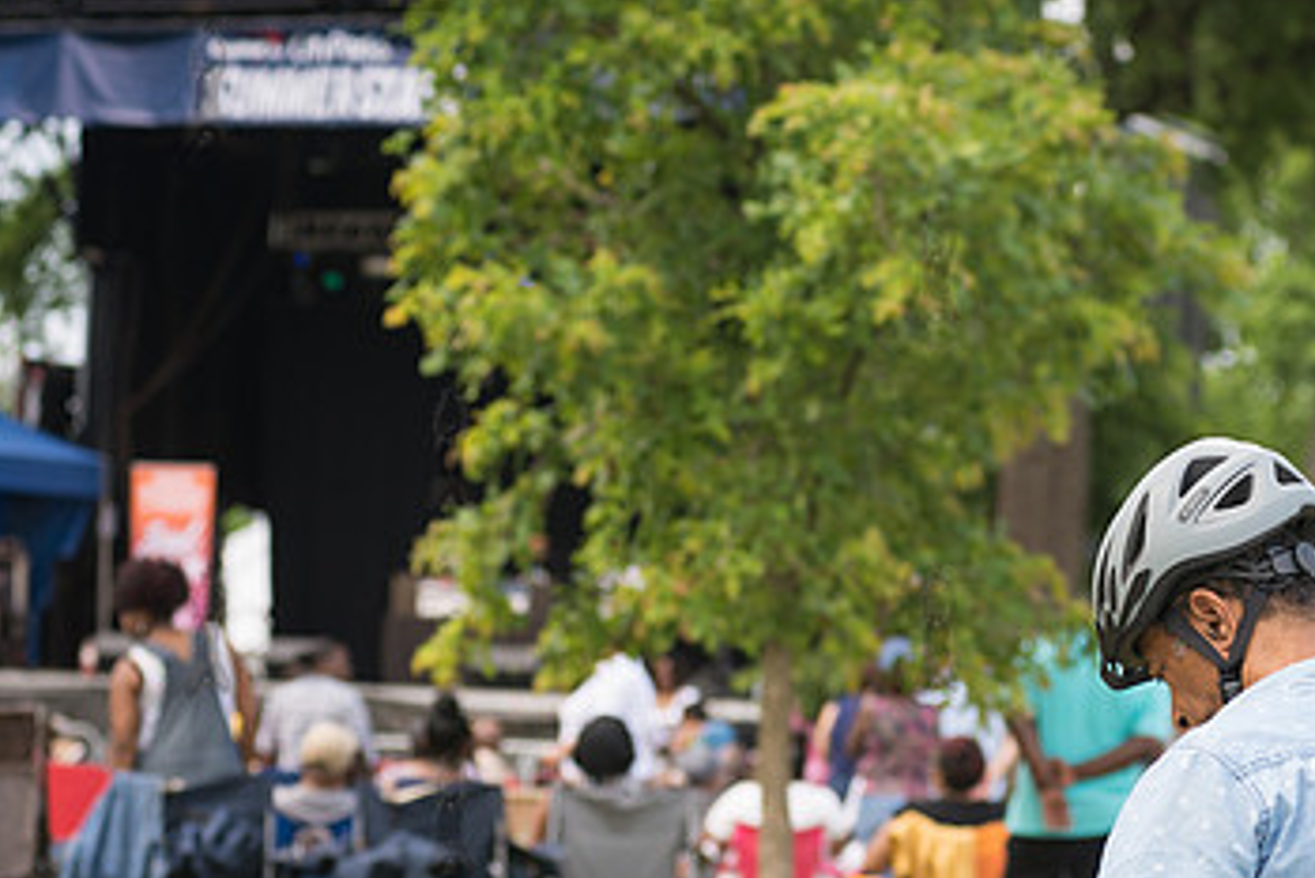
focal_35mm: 133
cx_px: 934
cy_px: 627
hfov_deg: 15.4
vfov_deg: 10.3
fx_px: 4860
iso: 400
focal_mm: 80
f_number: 5
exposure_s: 1/250
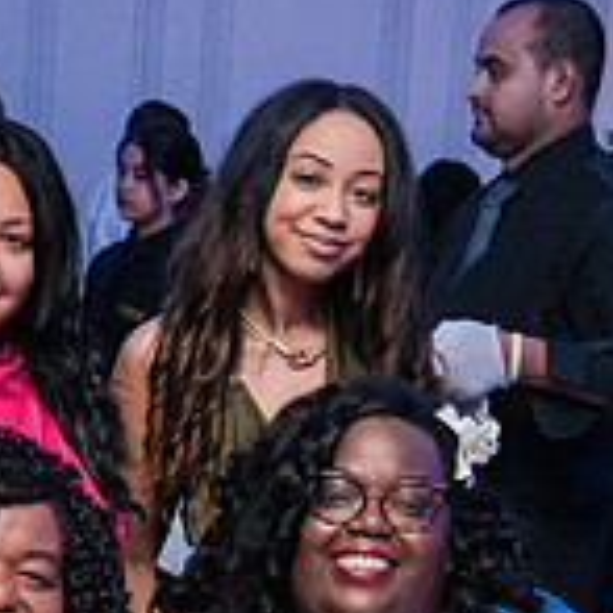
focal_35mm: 117
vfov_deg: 14.6
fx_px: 2344
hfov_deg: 14.3
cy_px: 648
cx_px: -158
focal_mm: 35
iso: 6400
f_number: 7.1
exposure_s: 1/250
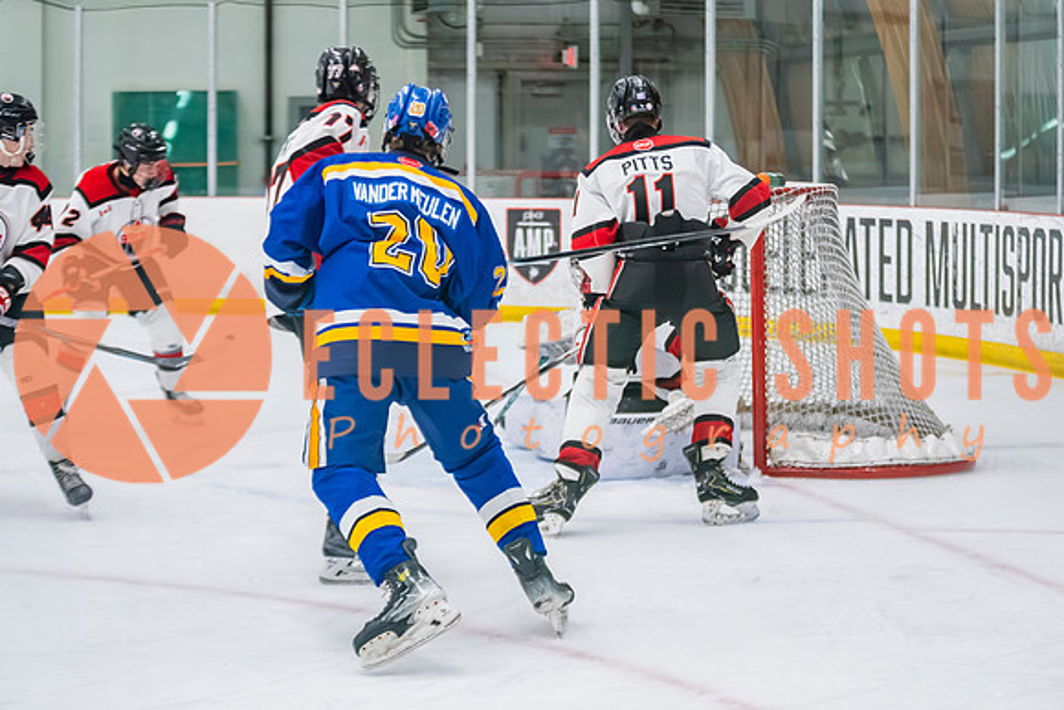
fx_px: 2754
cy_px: 329
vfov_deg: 14.7
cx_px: 685
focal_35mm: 93
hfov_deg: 21.8
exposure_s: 1/640
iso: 3200
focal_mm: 70
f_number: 2.8
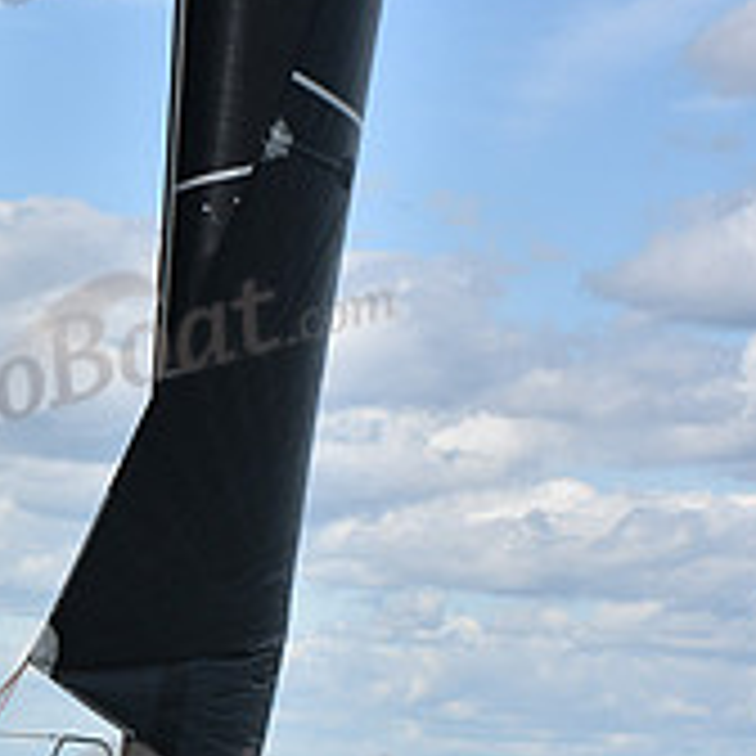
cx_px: -468
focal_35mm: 205
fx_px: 5065
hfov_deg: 8.3
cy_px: 664
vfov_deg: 8.5
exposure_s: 1/1000
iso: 320
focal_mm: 70
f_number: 8
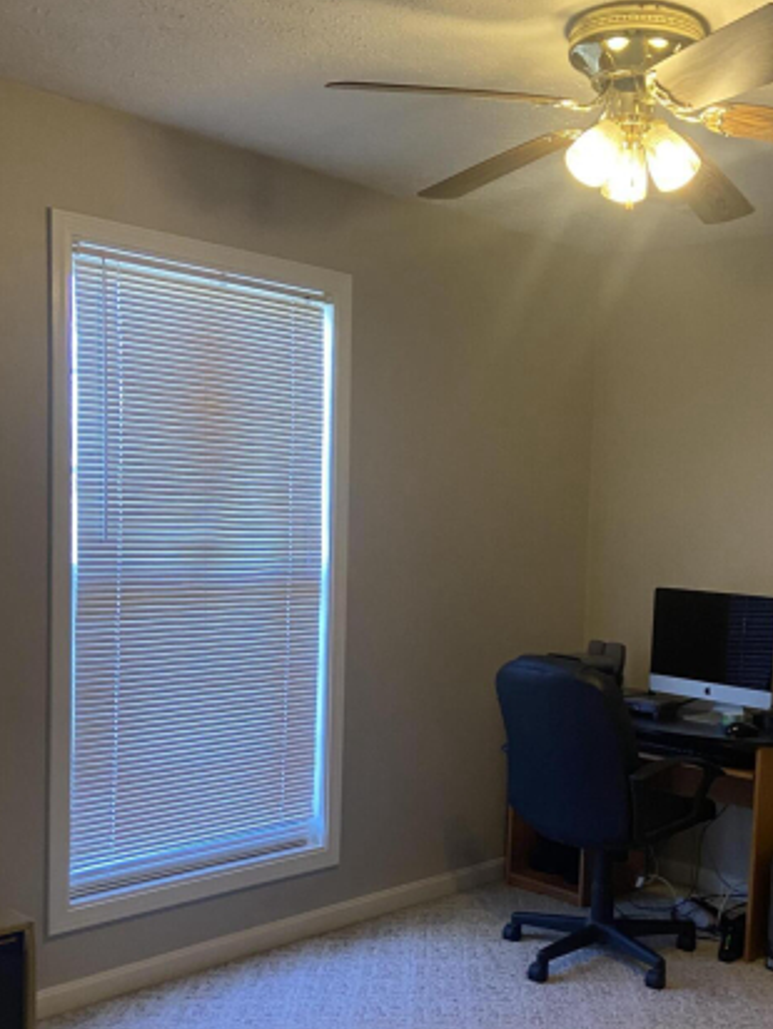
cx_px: 549
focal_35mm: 42
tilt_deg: -3.9
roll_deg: -1.4
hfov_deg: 33.9
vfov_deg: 44.6
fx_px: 1250
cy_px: 609
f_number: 1.8
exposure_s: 1/60
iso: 200
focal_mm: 4.25
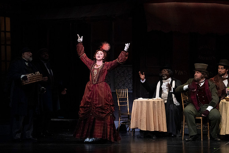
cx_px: 114
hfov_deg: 10.3
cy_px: 76
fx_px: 1272
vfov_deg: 6.9
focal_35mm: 200
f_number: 16
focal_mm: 200
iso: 16000
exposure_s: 1/400
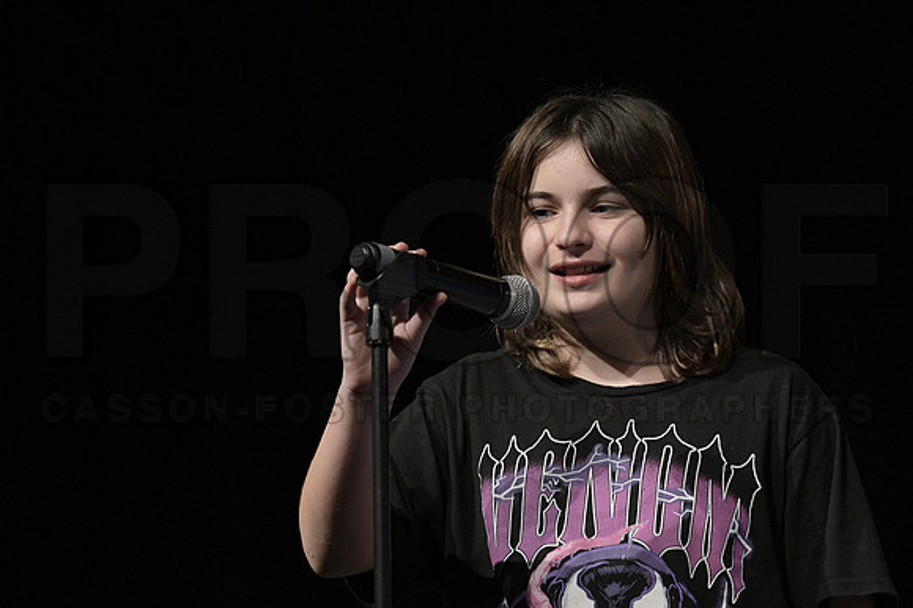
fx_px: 7604
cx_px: 456
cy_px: 304
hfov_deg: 6.9
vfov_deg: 4.6
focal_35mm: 300
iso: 2500
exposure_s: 1/200
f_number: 3.5
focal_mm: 200
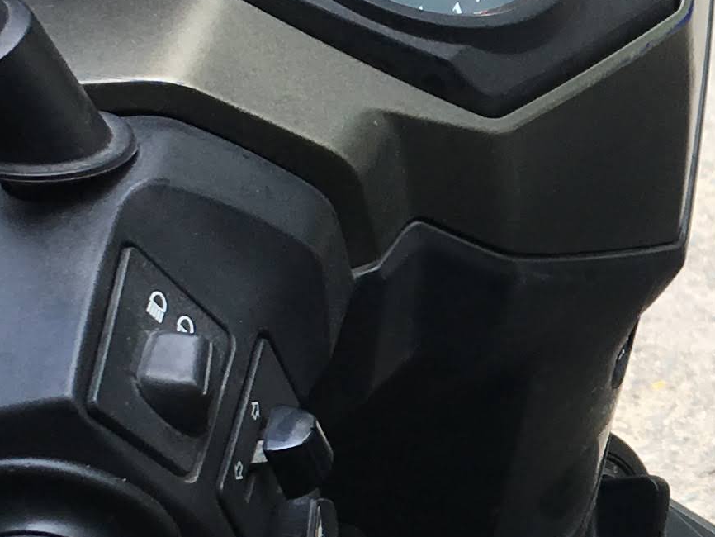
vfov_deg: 10.9
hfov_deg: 14.1
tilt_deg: -34.3
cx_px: 870
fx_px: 2789
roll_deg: +12.7
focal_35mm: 135
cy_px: 490
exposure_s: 1/466
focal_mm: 4.15
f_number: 2.2
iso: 25
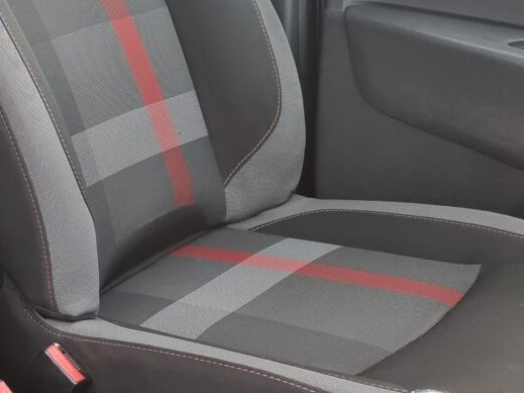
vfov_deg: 19.6
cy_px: 54
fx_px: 1120
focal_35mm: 74
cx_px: -187
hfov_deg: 22.9
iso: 100
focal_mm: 6.7
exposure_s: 1/100
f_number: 1.8
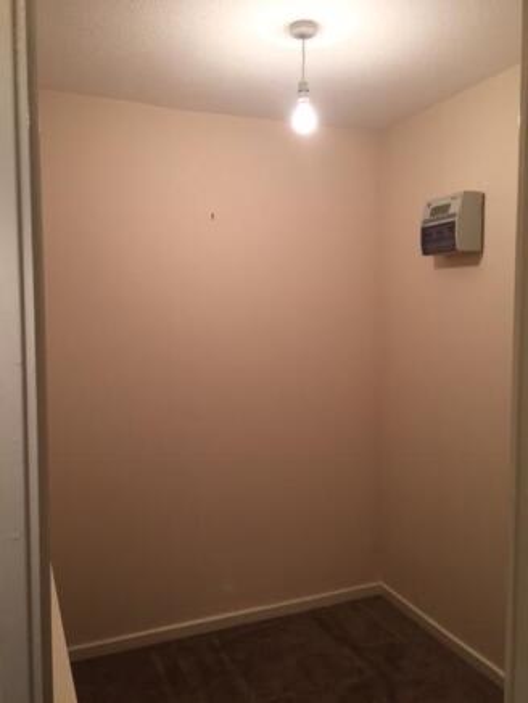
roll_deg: +0.4
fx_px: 589
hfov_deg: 48.2
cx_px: 264
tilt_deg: -3.2
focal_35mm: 29
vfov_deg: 61.6
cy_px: 352
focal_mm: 4.15
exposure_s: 1/33
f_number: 2.2
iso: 100
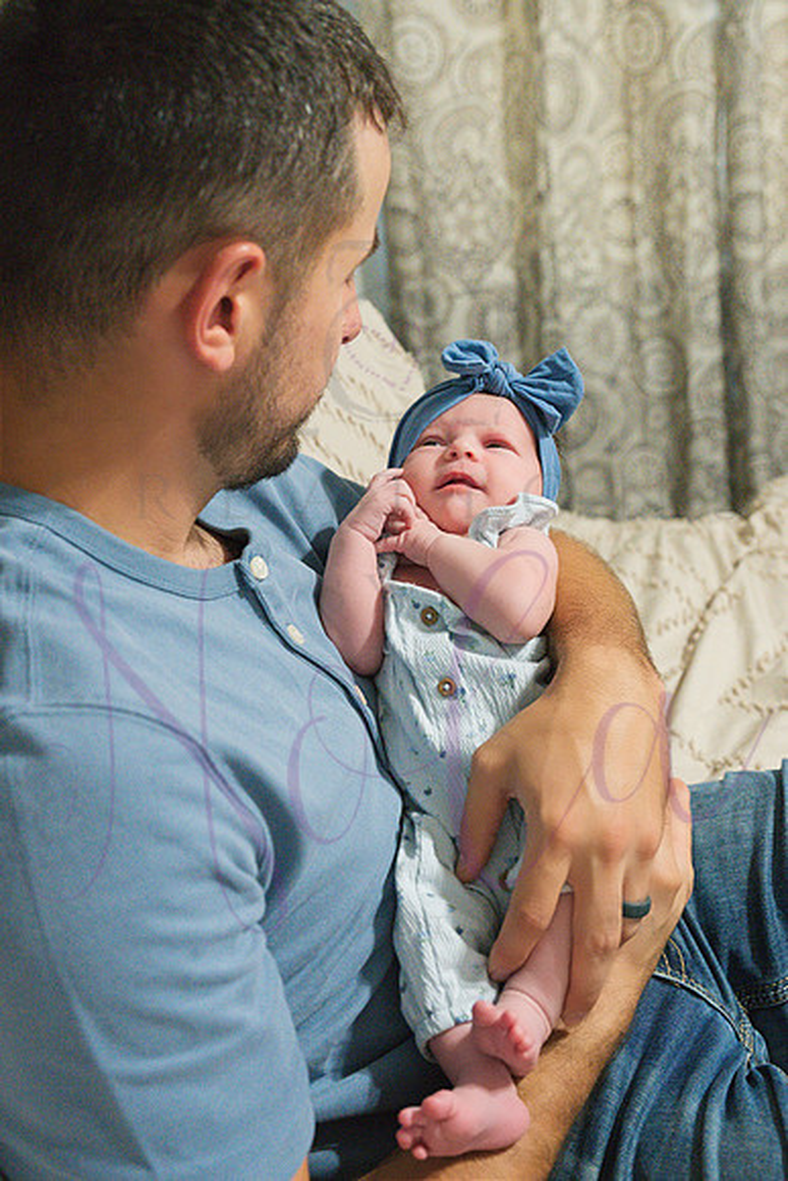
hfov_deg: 34.2
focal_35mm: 39
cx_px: 394
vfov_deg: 49.5
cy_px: 590
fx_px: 1280
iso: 3200
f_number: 4.5
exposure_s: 1/200
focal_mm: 39
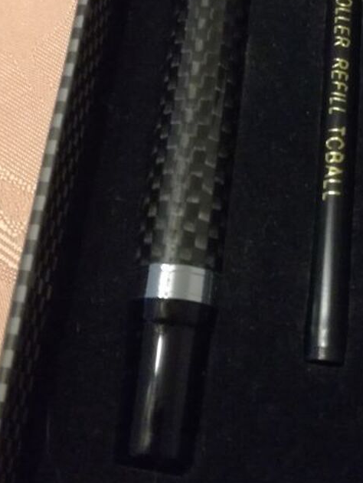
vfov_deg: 32.1
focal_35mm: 57
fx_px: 796
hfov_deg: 25.6
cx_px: 240
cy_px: 46
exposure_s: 1/25
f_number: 2
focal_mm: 3.79
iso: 500
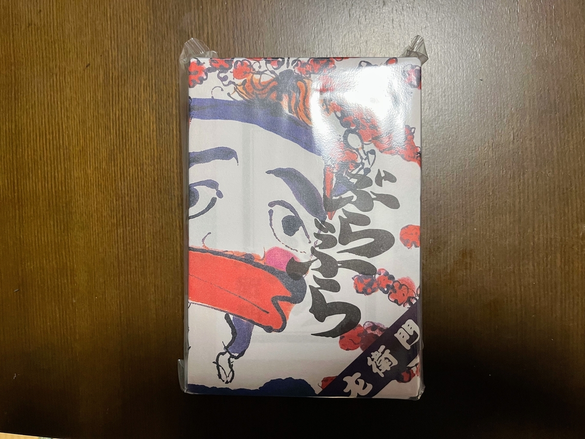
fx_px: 439
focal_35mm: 26
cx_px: 292
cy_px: 220
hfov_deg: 67.3
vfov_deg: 53.1
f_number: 1.6
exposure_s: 1/50
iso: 250
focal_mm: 5.1
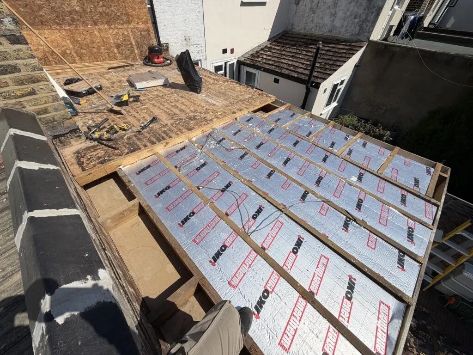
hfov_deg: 102.1
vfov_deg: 85.7
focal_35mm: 14
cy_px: 178
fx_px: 191
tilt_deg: -46.0
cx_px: 236
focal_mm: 2.22
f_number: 2.2
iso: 20
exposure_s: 1/1961
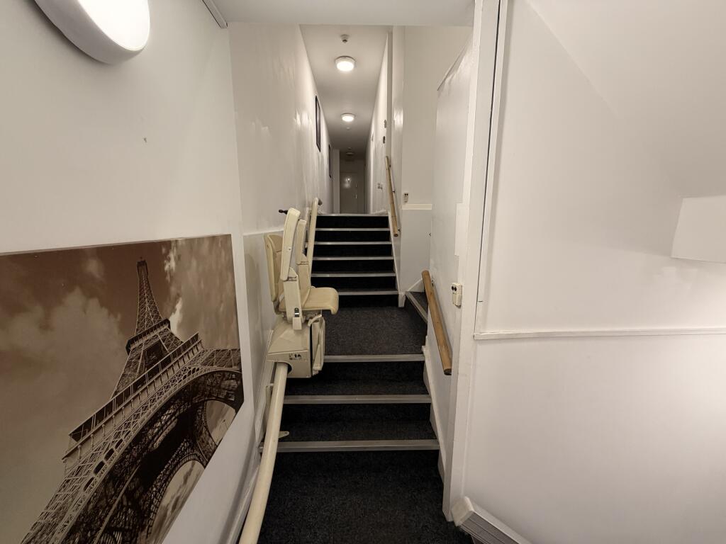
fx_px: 294
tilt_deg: -9.4
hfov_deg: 102.1
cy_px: 272
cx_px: 363
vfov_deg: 85.7
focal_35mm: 14
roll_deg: -0.2
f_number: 2.2
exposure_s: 1/50
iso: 160
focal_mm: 2.22
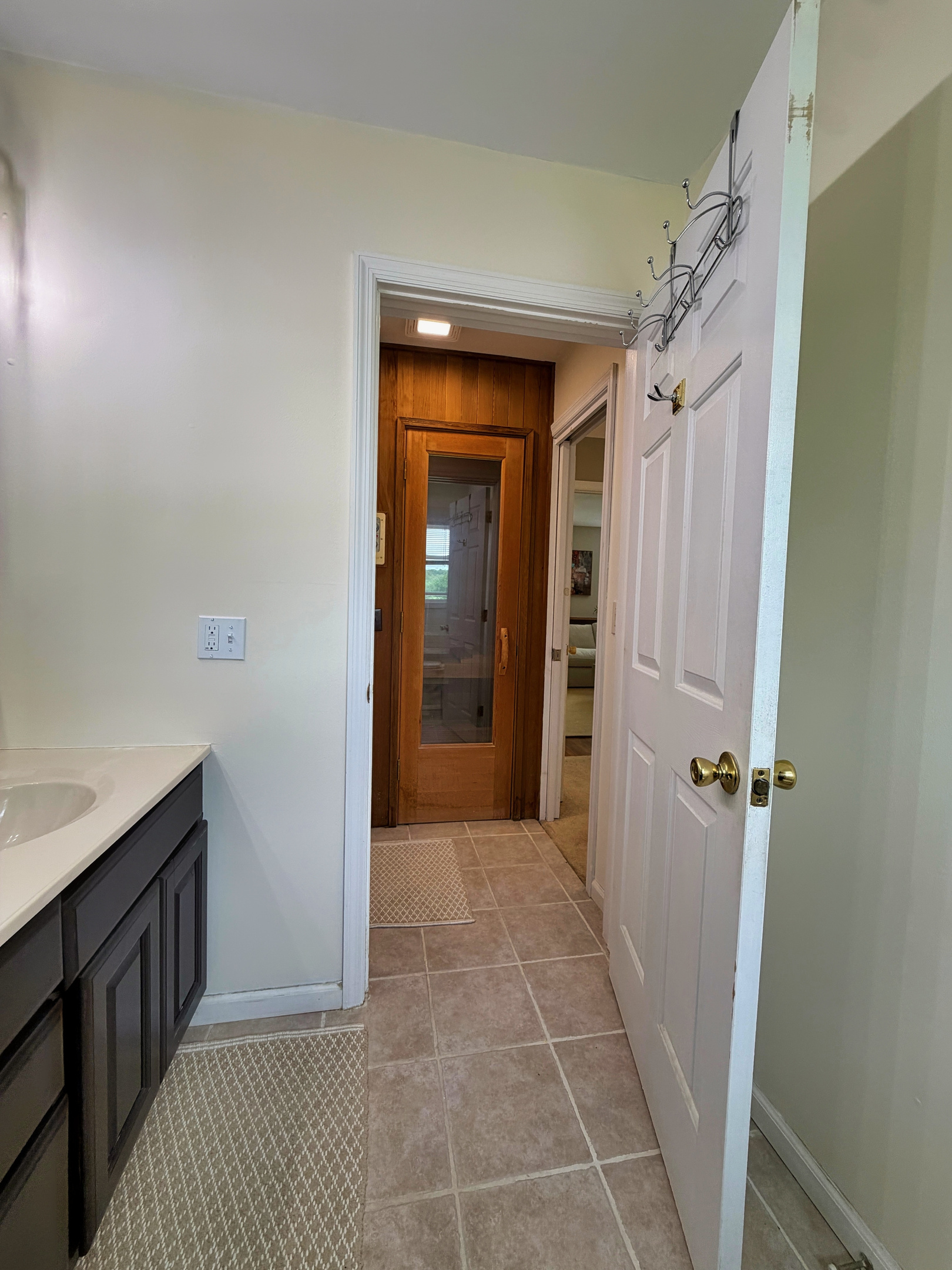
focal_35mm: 14
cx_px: 476
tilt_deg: -4.0
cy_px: 635
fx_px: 513
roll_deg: -1.0
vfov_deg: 102.1
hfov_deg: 85.7
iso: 80
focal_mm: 2.22
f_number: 2.2
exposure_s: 1/120
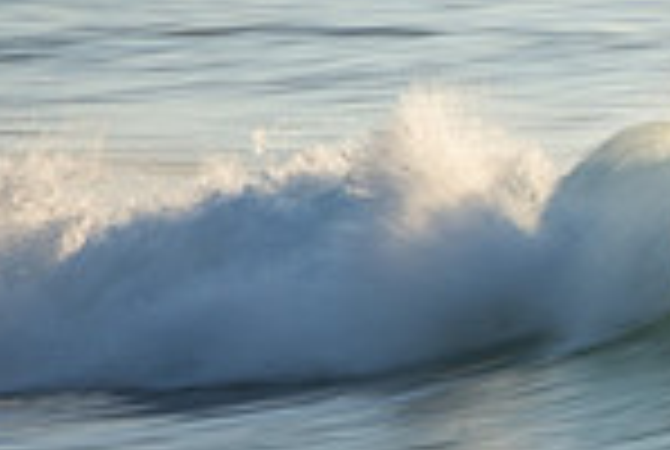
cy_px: 254
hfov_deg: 1.7
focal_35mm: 1186
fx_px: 22117
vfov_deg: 1.2
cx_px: 1138
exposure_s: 1/20
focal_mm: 200
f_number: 22
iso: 100
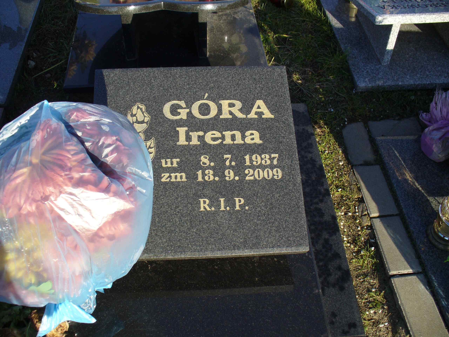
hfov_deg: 50.1
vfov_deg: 38.7
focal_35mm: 37
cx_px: 224
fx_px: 480
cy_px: 168
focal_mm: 6.1
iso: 80
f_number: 5.6
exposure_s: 1/160
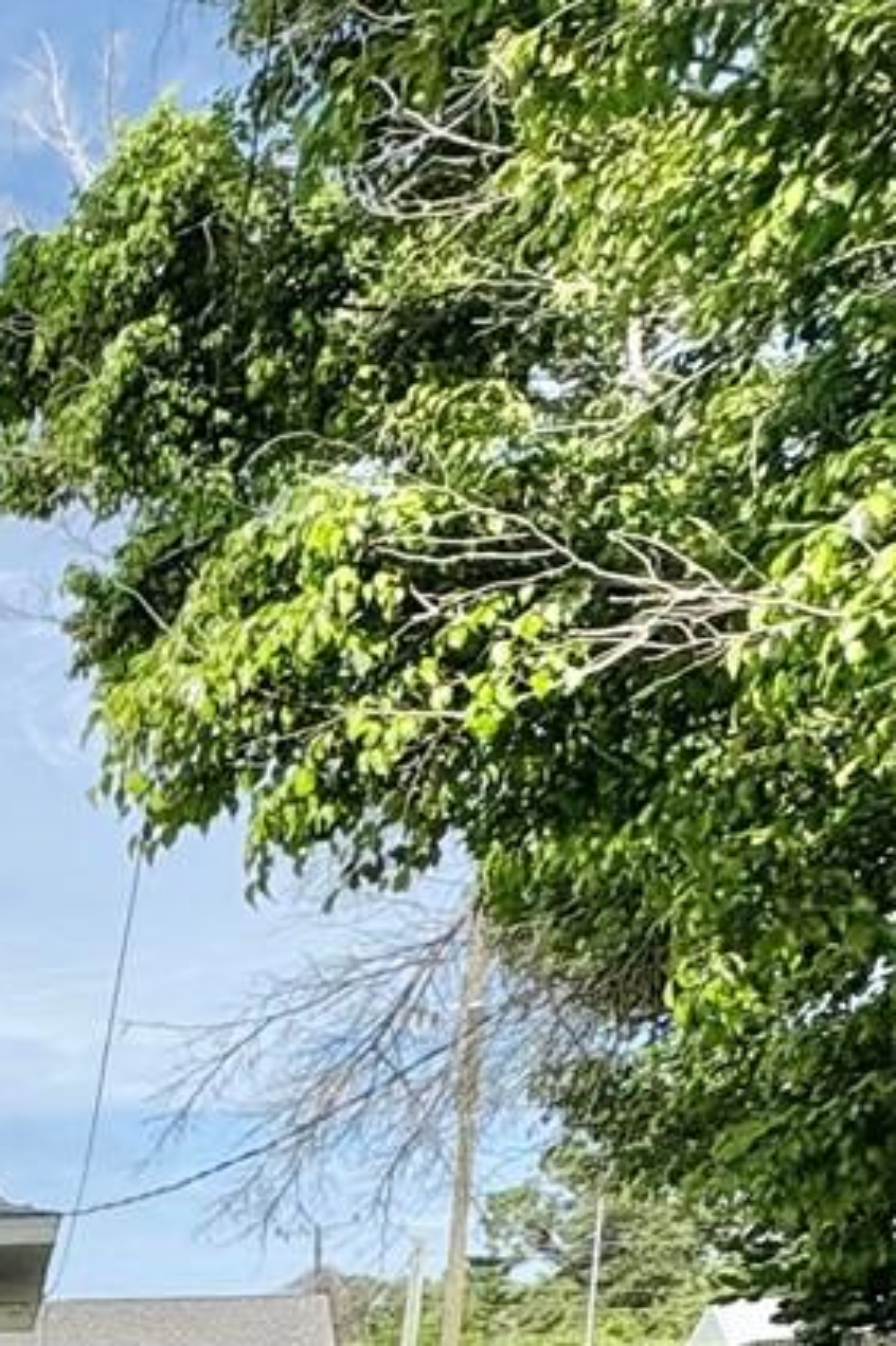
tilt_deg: -4.4
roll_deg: +0.1
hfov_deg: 17.3
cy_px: 1578
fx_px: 2057
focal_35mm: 55
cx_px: -928
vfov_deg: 31.1
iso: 50
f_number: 2.2
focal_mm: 2.22
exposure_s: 1/3106
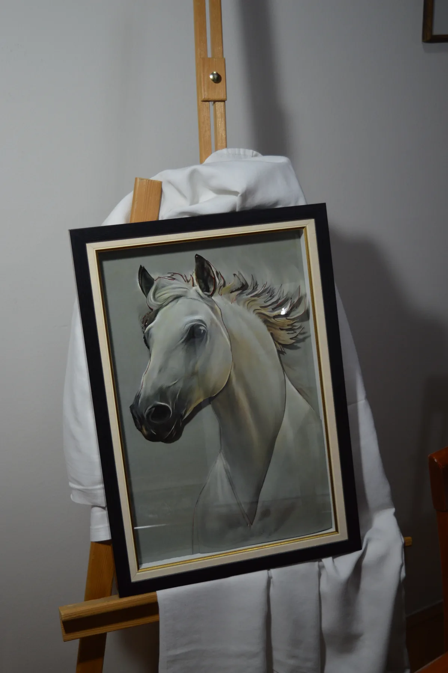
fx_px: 897
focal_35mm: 48
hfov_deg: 28.0
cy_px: 336
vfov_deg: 41.1
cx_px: 224
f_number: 4.5
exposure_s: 1/40
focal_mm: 32
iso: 400
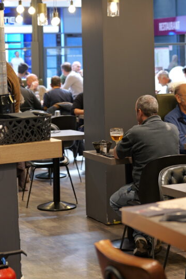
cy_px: -9
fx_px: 752
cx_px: 90
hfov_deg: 14.1
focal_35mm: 97
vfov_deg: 20.3
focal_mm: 45
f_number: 2.8
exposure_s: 1/60
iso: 400
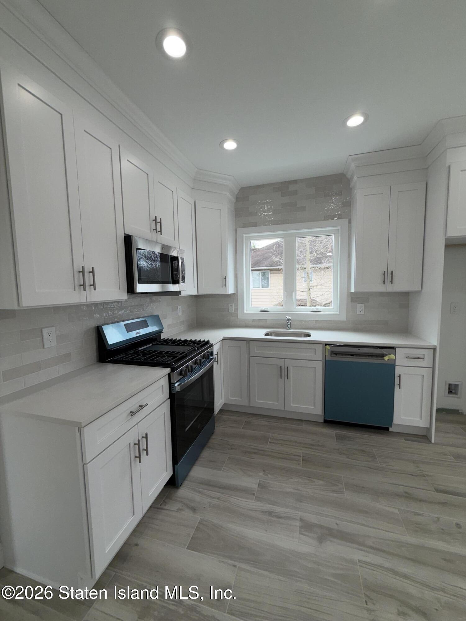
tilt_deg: -4.9
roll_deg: +1.6
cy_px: 310
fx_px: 251
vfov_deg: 102.1
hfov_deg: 85.7
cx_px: 233
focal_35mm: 14
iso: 20
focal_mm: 2.22
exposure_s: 1/127
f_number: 2.2
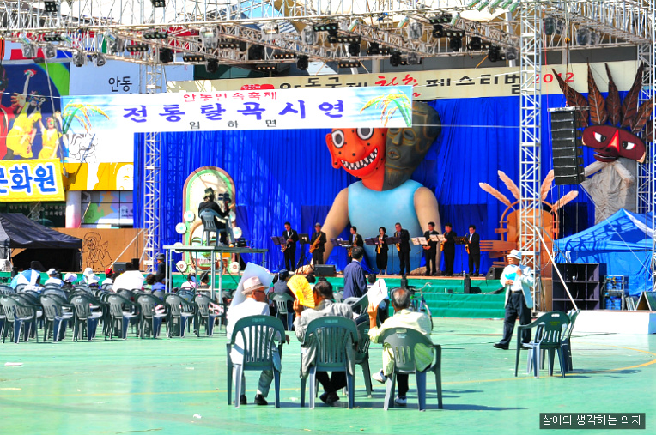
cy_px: 218
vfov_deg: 13.0
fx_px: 1910
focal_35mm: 105
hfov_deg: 19.5
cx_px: 328
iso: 200
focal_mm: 70
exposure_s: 1/125
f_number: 14
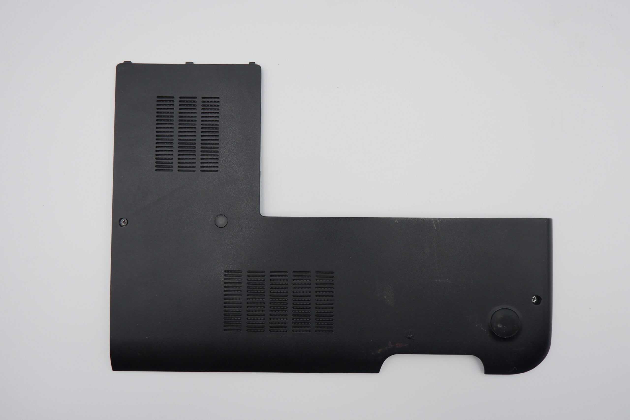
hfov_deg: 76.1
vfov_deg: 55.1
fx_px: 402
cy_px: 210
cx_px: 315
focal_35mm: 23
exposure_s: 1/300
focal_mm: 15.6
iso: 800
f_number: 5.6
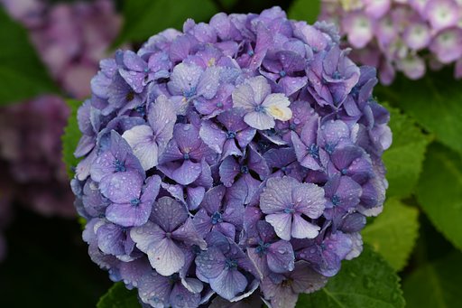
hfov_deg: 13.1
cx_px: 231
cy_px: 154
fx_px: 2014
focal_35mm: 157
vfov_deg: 8.7
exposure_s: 1/100
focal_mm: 105
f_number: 8
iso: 200
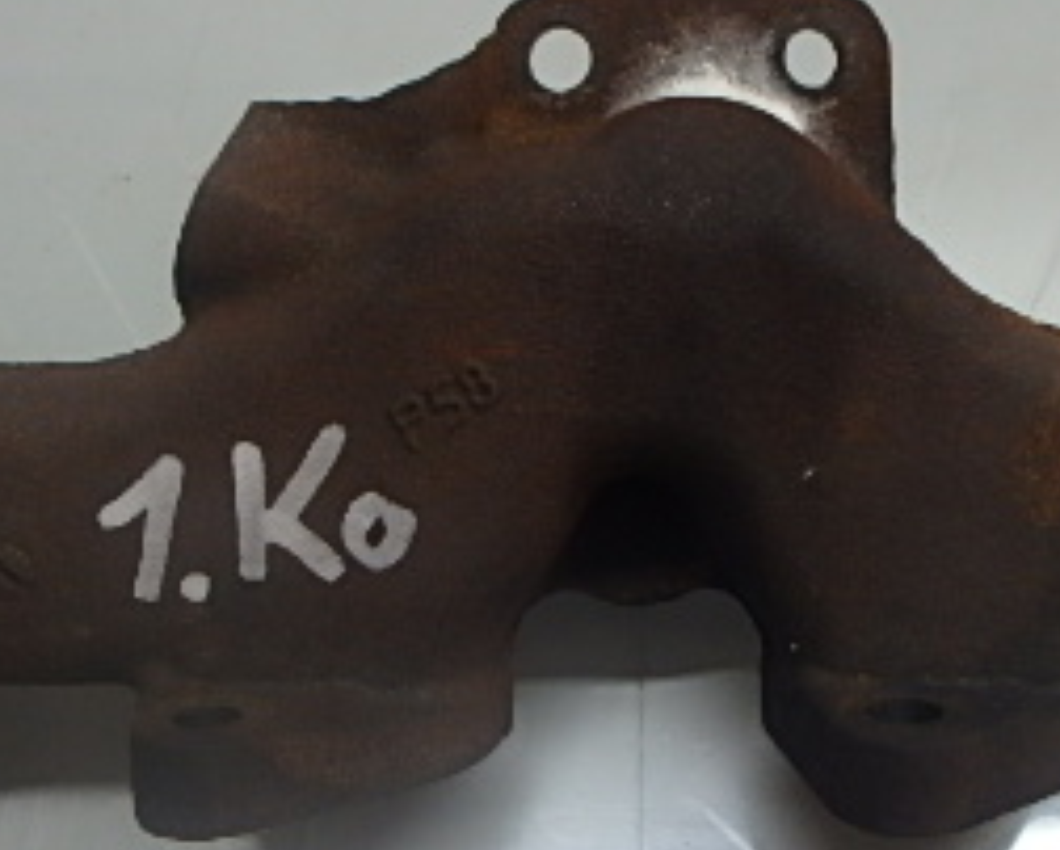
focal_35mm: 52
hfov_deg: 35.8
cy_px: 488
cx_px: 656
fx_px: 1633
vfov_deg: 29.1
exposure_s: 1/60
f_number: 3.5
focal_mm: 3.7
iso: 200
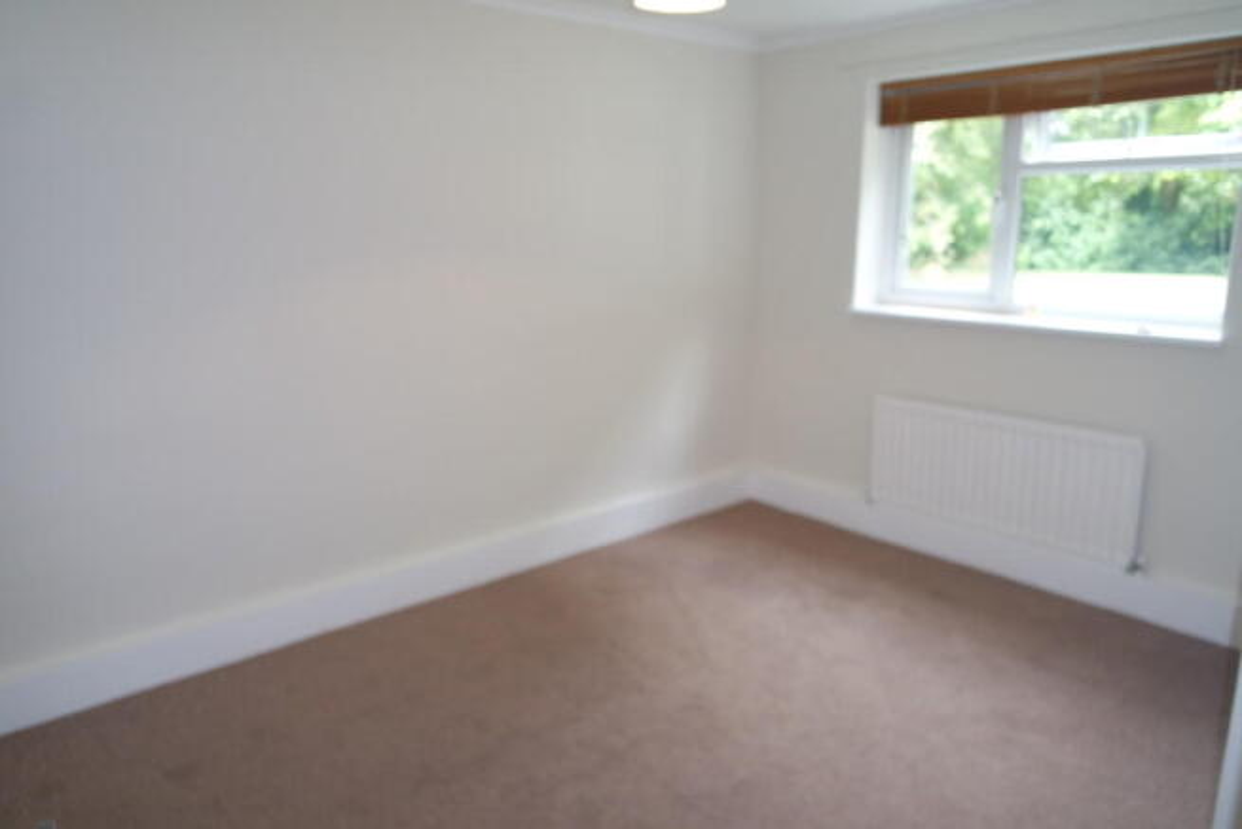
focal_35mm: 24
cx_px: 621
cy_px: 414
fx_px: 828
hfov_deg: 73.7
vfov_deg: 53.2
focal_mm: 9
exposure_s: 1/30
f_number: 3.5
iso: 400
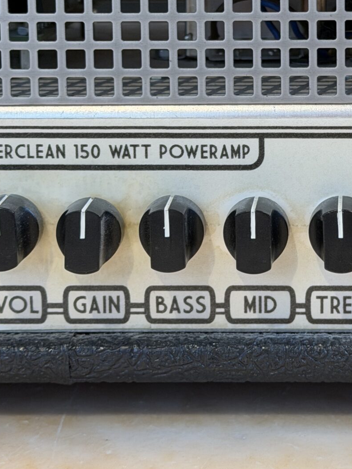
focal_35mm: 116
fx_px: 1573
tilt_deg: -7.7
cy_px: 85
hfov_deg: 12.7
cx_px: 320
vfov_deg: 16.8
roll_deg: +0.0
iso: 160
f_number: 1.78
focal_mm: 6.76
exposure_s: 1/60
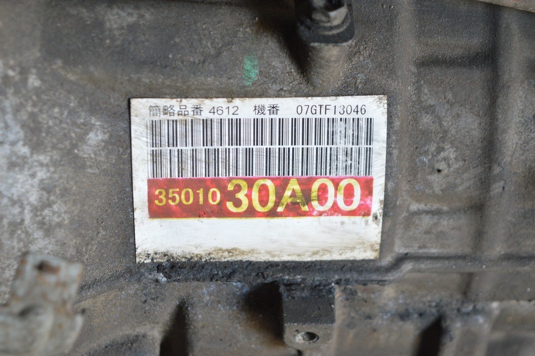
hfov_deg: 24.6
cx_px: 268
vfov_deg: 16.5
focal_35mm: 82
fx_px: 1225
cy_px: 178
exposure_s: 1/25
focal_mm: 55
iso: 800
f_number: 5.6
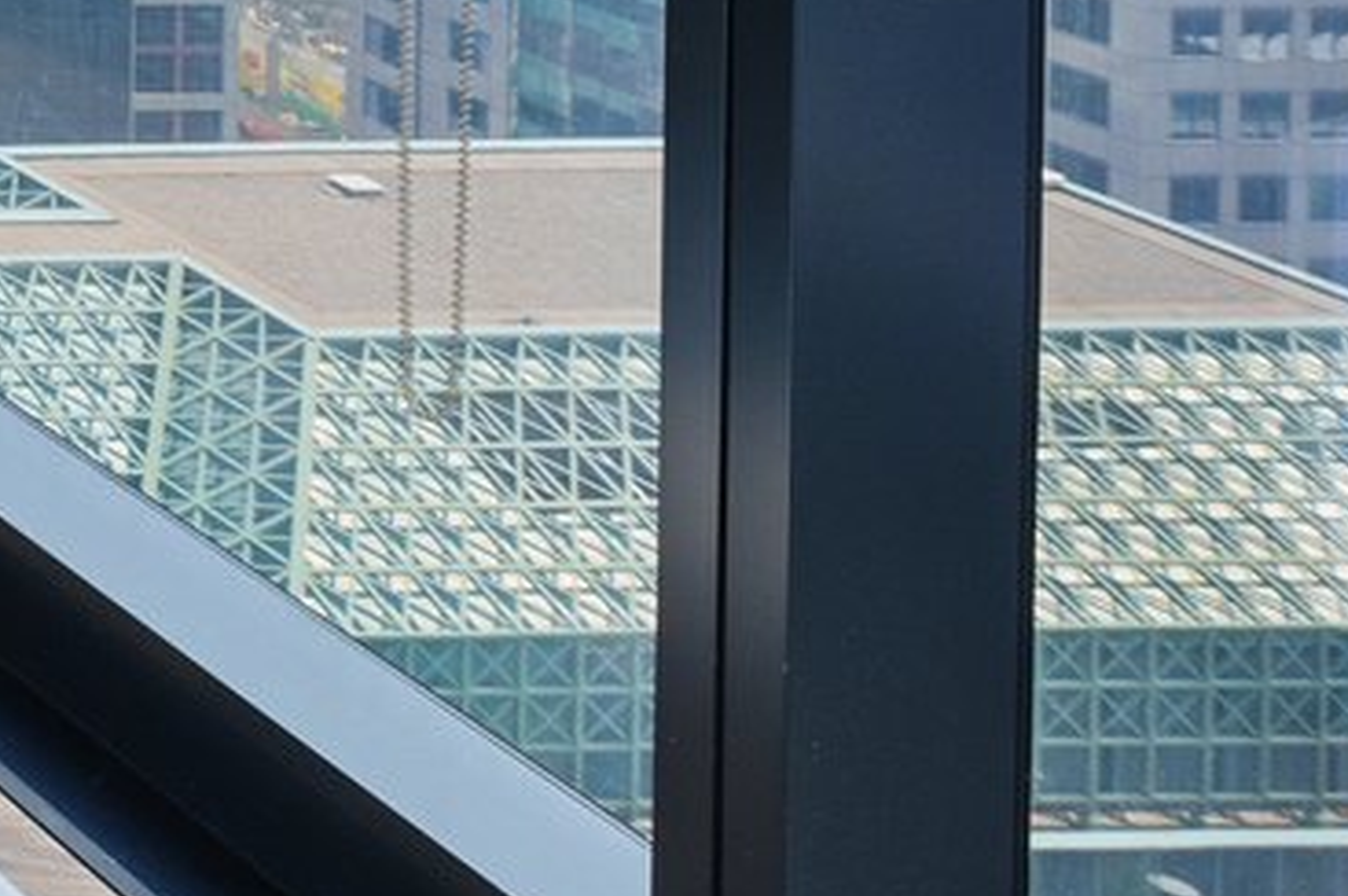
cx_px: -2009
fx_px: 2506
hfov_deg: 14.5
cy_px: -927
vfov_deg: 15.7
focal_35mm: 67
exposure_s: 1/200
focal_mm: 12
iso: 800
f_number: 7.1
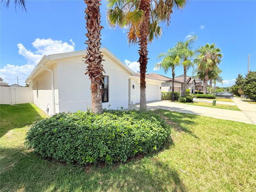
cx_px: 128
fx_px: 104
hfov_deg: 102.1
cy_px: 96
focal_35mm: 14
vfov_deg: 85.7
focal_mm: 2.22
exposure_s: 1/1235
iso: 50
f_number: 2.2
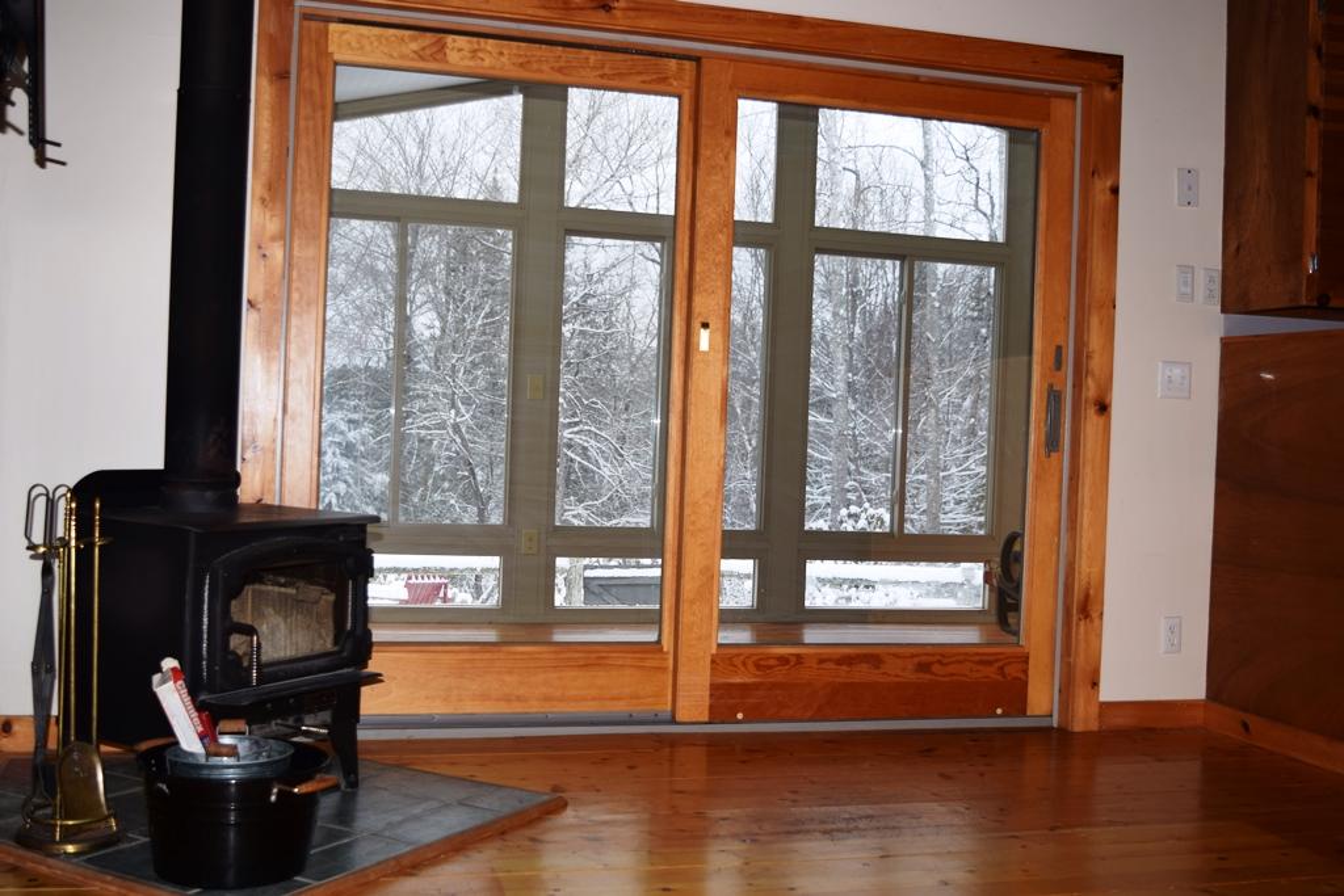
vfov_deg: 34.2
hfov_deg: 49.5
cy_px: 448
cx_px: 672
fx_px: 1456
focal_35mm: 39
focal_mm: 26
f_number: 4.5
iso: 100
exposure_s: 1/200
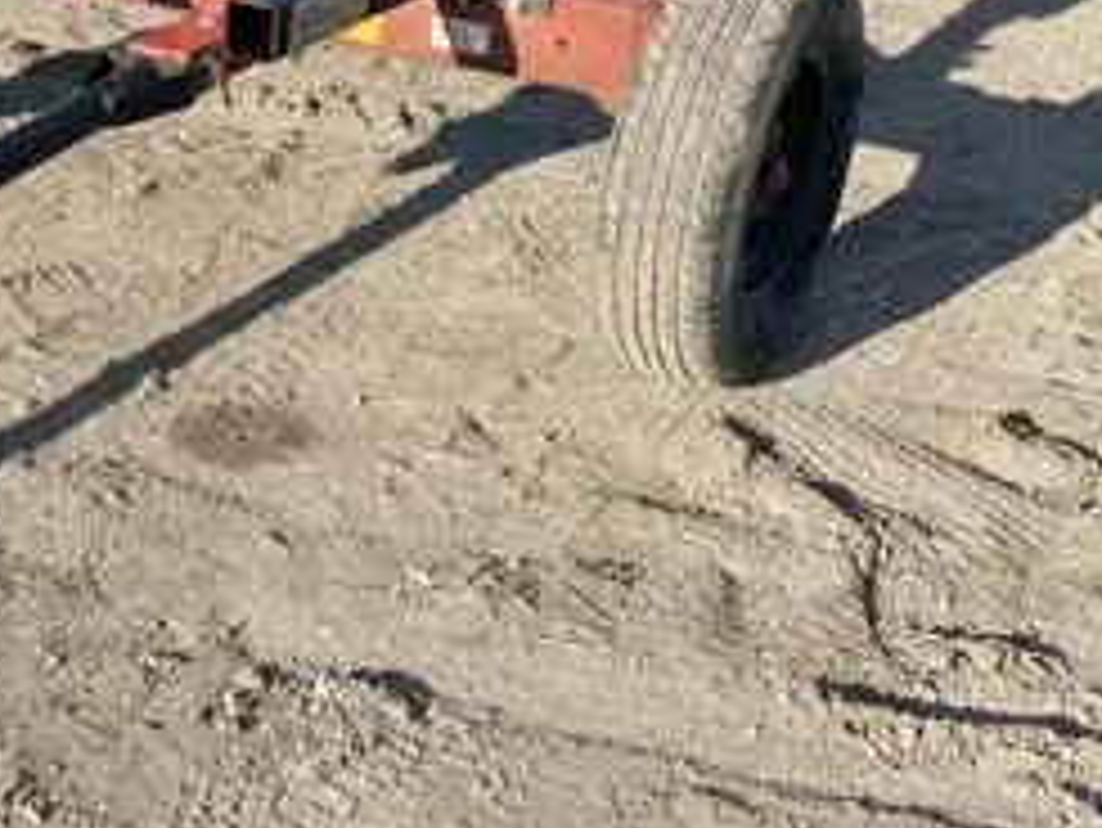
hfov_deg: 27.3
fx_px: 2166
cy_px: 153
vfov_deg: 21.3
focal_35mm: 68
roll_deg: -1.1
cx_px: 72
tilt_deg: -19.0
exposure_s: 1/1715
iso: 32
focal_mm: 5.1
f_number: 1.6
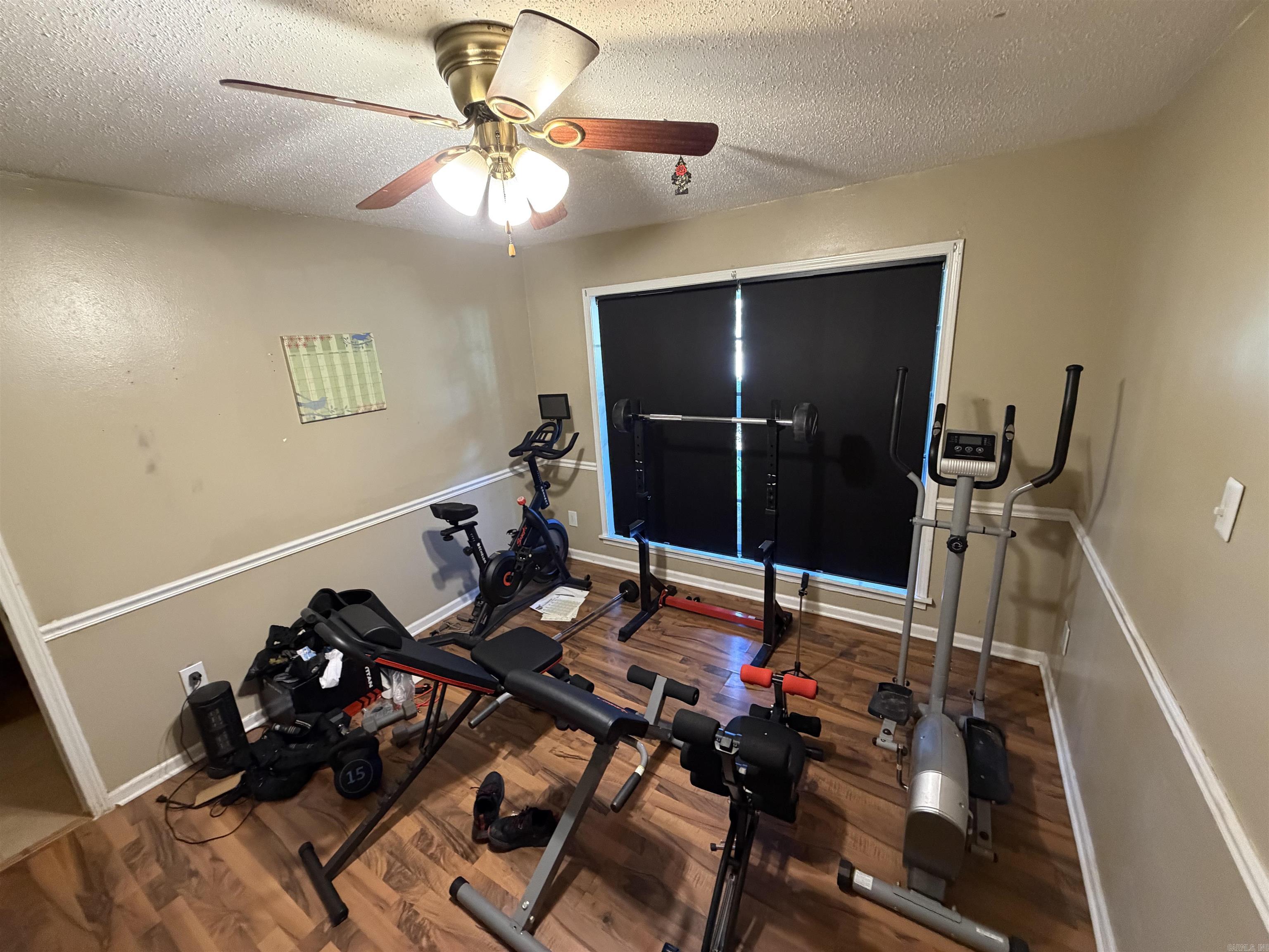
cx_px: 634
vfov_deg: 85.7
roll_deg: +4.2
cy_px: 476
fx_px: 513
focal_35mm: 14
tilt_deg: -15.6
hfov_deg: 102.1
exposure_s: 1/60
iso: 640
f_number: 2.2
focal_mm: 2.22
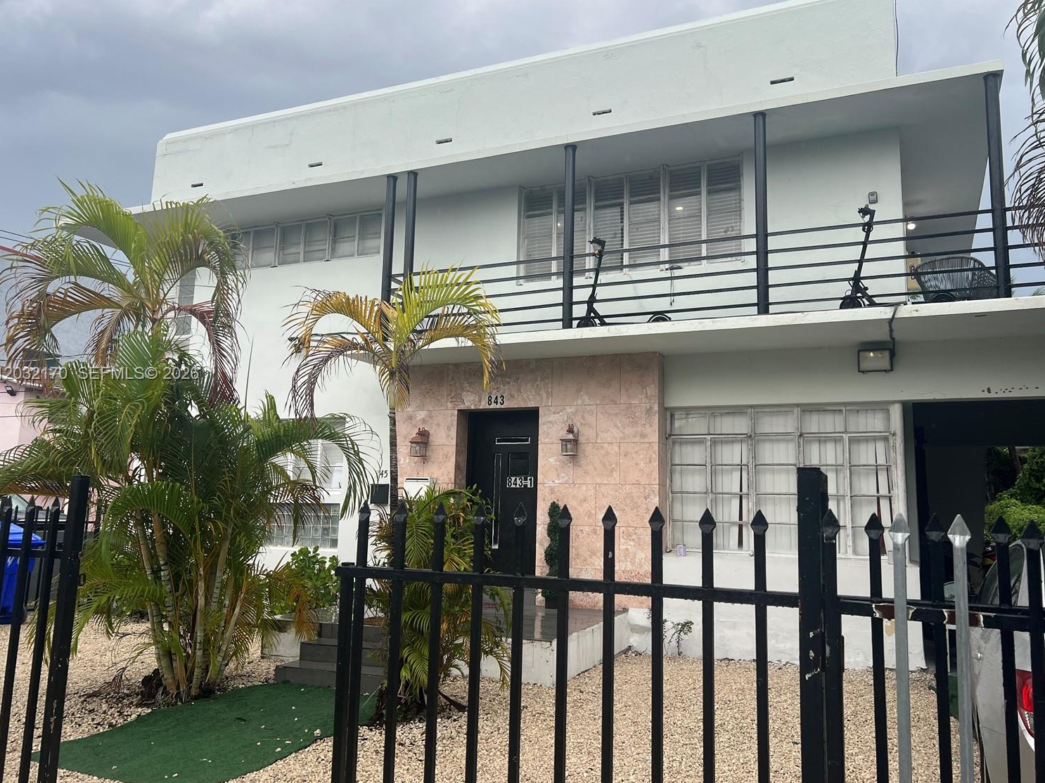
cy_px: 375
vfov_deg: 49.7
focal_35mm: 28
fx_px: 845
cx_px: 543
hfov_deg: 63.4
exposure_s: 1/873
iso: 50
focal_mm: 5.7
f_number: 1.5
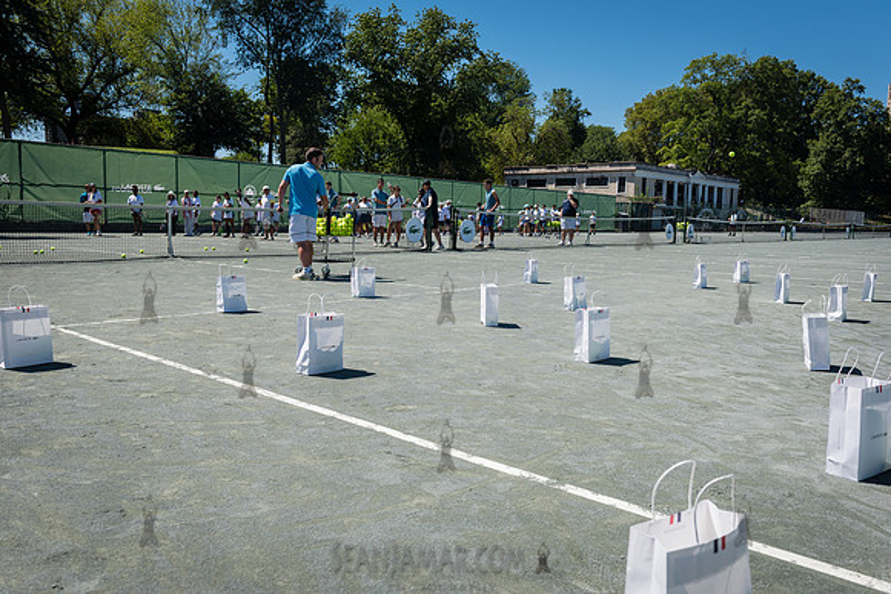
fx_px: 698
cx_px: 446
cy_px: 297
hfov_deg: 65.1
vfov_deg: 46.1
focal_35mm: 28
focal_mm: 28
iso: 200
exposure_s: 1/800
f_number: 5
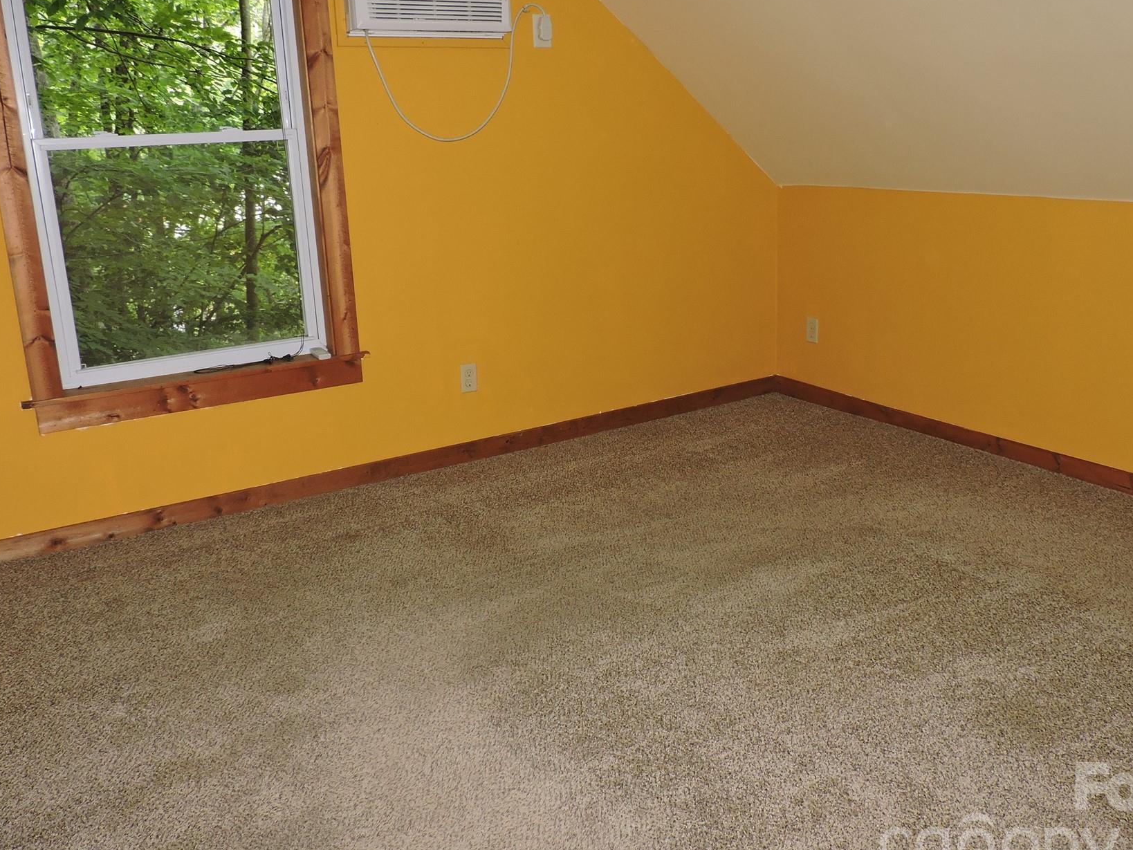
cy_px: 367
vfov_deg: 46.7
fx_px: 982
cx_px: 587
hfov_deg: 59.9
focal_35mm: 30
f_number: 3
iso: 200
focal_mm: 4.3
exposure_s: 1/30
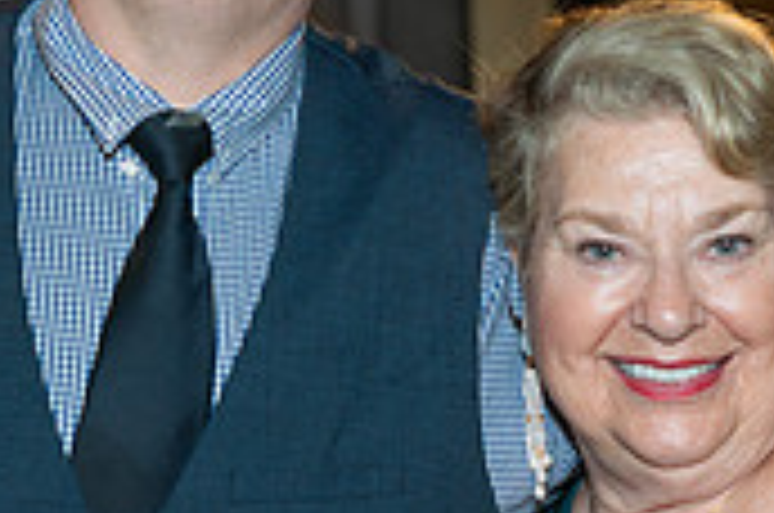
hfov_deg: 12.2
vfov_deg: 8.1
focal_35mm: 169
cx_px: 382
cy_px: 254
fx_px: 3627
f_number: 2.8
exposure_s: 1/100
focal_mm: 50
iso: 800
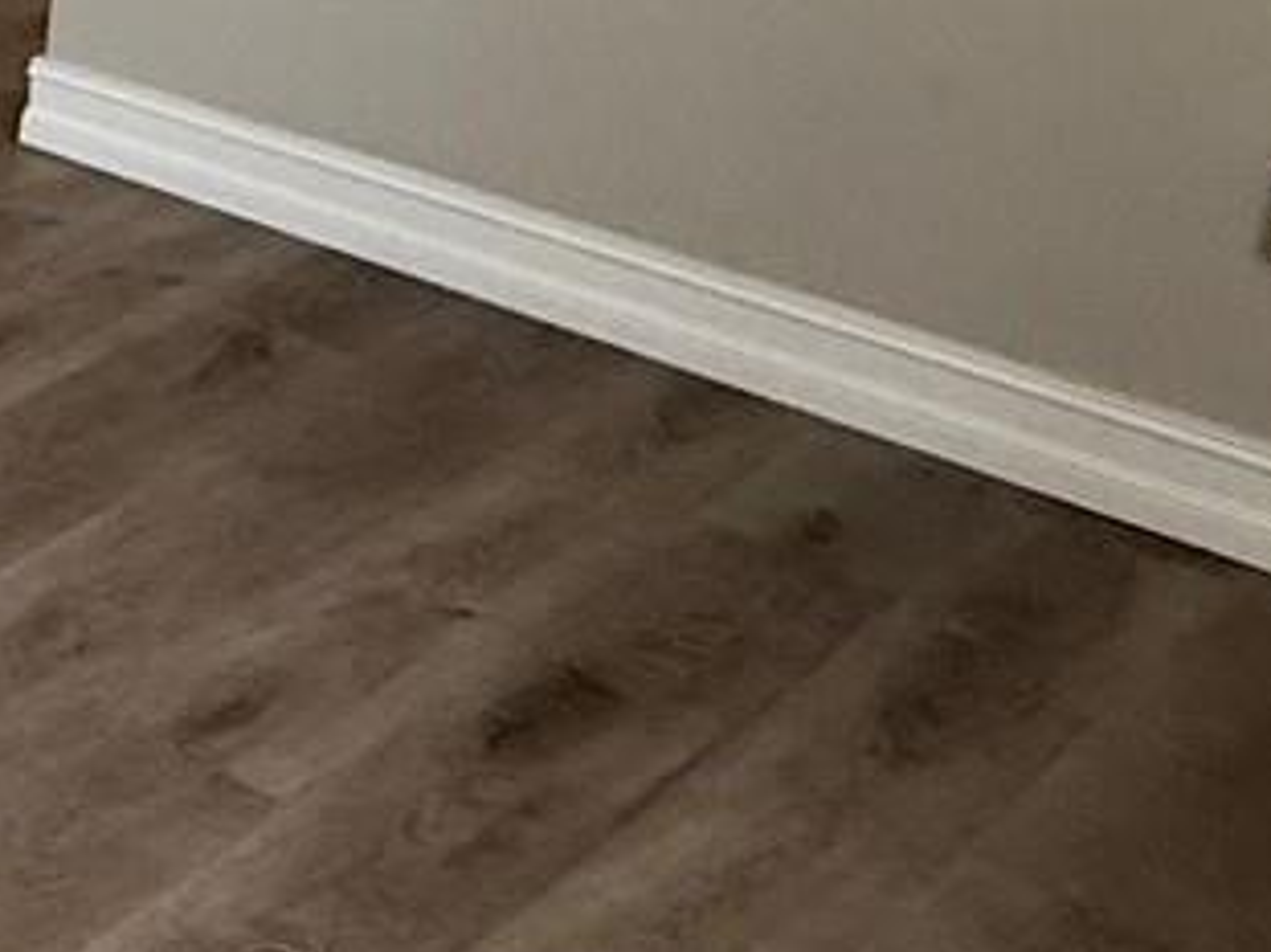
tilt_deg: -13.2
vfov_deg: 18.7
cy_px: -335
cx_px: -1414
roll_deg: +2.0
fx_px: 2643
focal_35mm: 72
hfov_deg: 17.3
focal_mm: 2.22
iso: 160
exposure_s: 1/120
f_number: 2.2
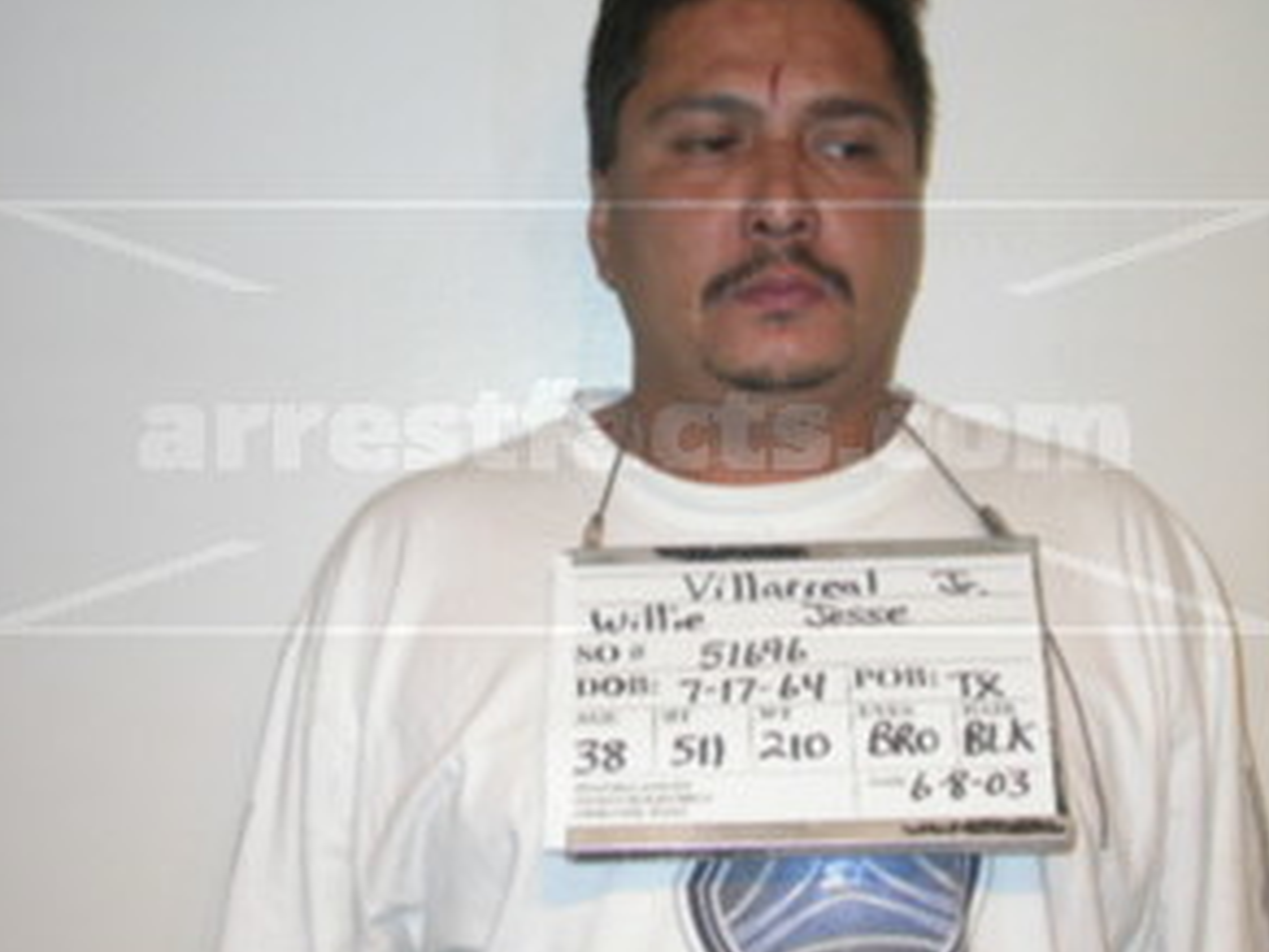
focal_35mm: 71
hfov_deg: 27.4
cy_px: 419
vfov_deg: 20.7
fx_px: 2603
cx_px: 632
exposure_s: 1/60.3
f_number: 3.1
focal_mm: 12.4
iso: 100
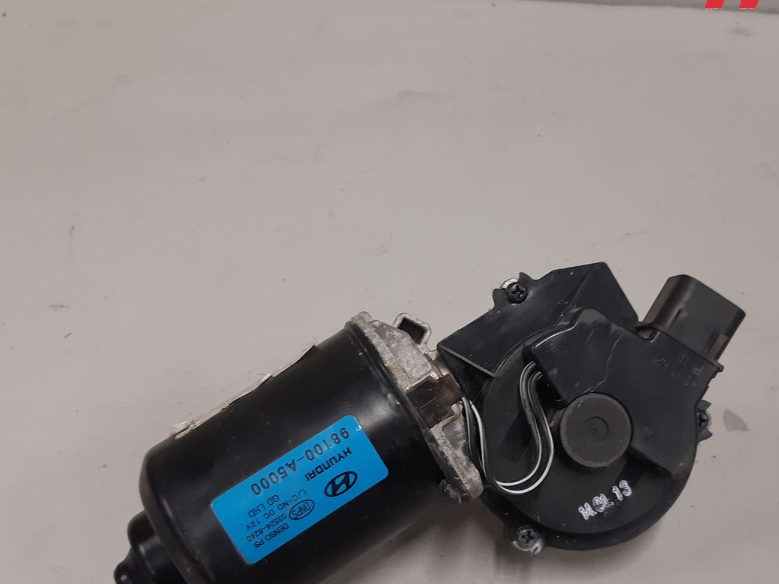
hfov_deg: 45.6
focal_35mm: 41
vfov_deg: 34.9
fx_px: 923
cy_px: 368
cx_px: 459
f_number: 1.7
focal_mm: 3.93
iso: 125
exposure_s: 1/50
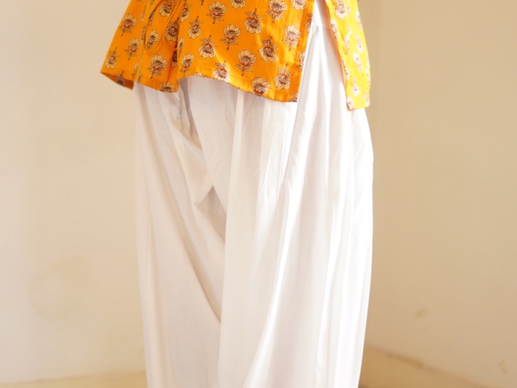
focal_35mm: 66
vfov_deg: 22.2
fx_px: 986
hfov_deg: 29.4
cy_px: 178
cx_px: 258
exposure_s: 1/30
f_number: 1.4
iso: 320
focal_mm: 30
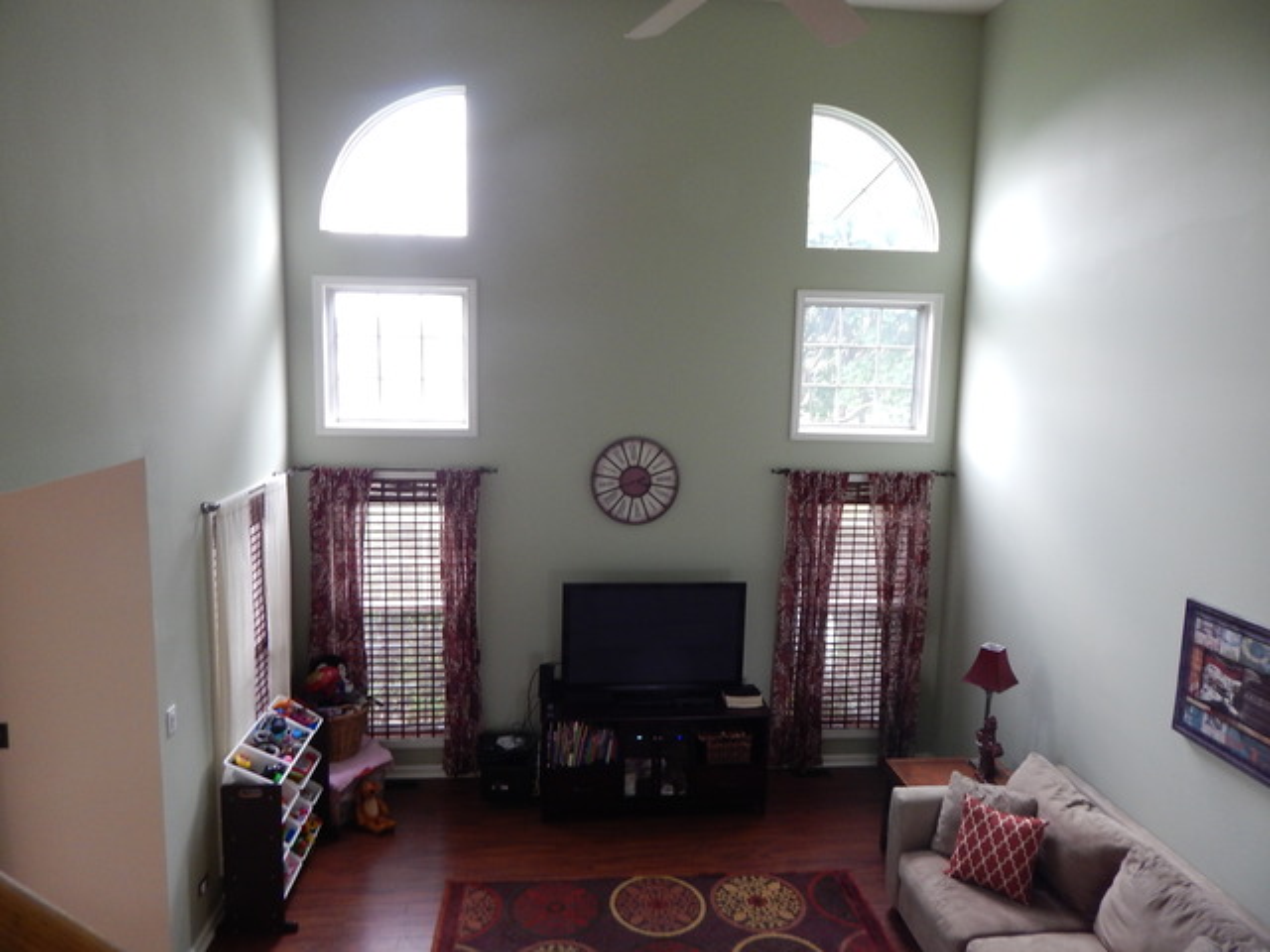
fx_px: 844
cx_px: 635
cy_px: 476
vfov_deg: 58.9
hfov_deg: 73.9
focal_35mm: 23
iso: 250
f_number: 3
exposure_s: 1/30
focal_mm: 4
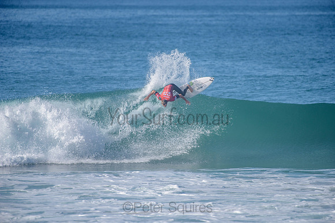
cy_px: 112
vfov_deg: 2.8
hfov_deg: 4.1
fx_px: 4654
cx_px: 168
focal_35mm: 500
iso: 140
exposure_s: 1/1600
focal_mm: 500
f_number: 5.6
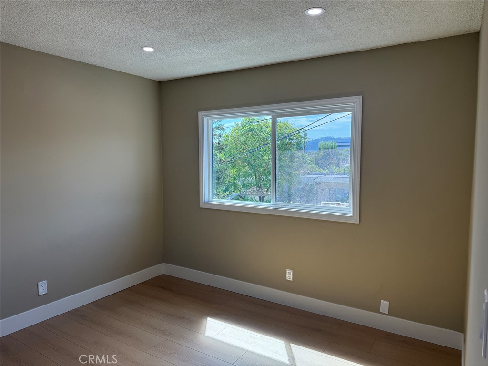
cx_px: 244
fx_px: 338
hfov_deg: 71.6
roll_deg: +0.2
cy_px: 183
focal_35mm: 24
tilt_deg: -3.2
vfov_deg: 56.8
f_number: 1.78
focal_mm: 6.76
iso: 100
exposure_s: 1/547
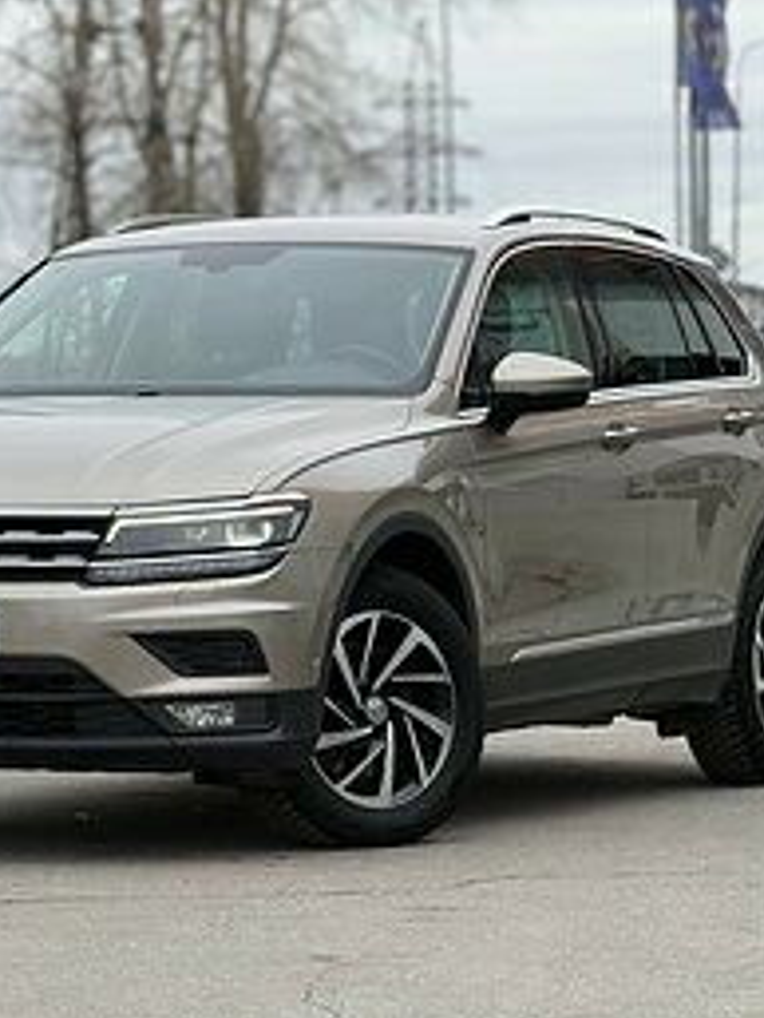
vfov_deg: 11.9
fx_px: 4881
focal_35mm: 166
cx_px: 241
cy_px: 521
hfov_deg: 8.9
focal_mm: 15.66
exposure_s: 1/504
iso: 50
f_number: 2.8
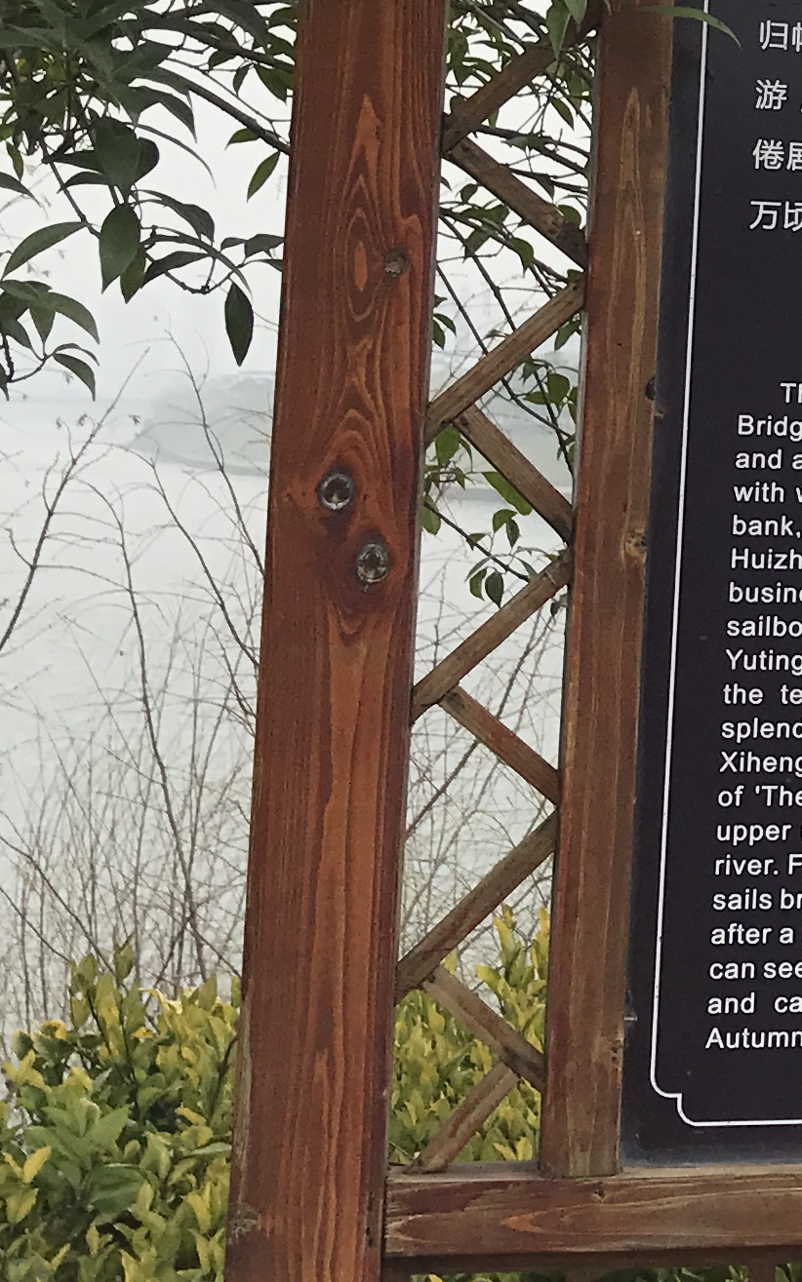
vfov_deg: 22.4
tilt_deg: +5.4
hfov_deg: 13.1
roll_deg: -0.6
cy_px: 192
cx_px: 1393
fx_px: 3182
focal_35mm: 91
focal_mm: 3.99
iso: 20
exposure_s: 1/1880
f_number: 1.8
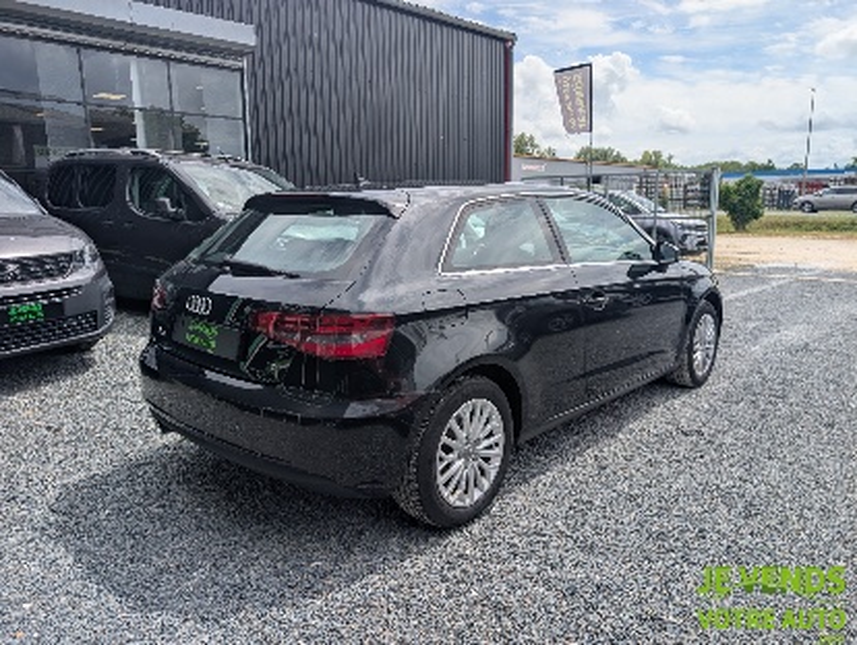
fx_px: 595
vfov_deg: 57.0
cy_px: 322
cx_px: 428
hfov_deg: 71.5
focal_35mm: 24
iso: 20
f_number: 1.68
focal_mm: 6.9
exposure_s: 1/1103
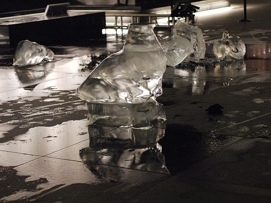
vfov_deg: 16.4
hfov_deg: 21.8
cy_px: 102
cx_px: 136
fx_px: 705
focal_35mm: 90
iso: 1600
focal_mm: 45
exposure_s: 1/125
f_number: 1.8
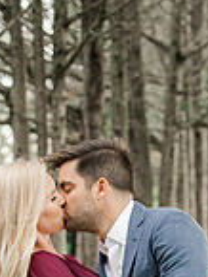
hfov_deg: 6.4
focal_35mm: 233
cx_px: 141
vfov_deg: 8.3
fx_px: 1864
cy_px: 384
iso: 800
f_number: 3.2
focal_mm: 78
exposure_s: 1/400
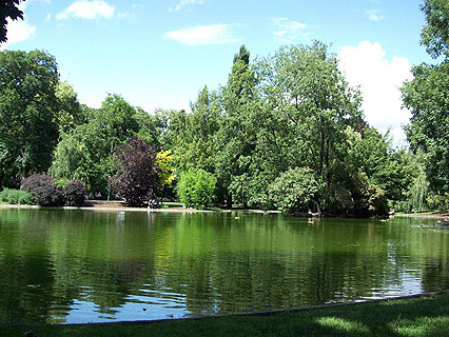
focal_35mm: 38
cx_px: 232
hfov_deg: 48.9
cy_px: 177
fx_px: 493
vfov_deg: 37.7
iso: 80
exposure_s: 1/548
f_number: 2.7
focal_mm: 6
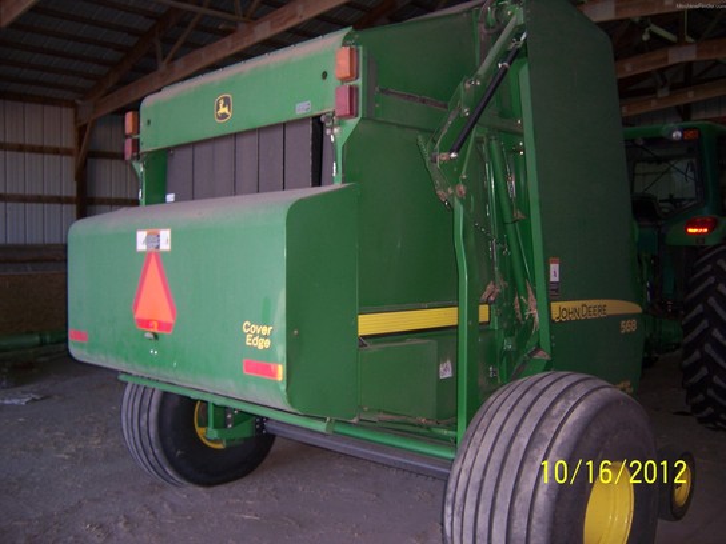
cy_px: 272
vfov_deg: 42.9
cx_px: 363
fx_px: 692
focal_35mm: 33
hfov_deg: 55.4
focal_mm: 5.5
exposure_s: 1/60
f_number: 2.8
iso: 80
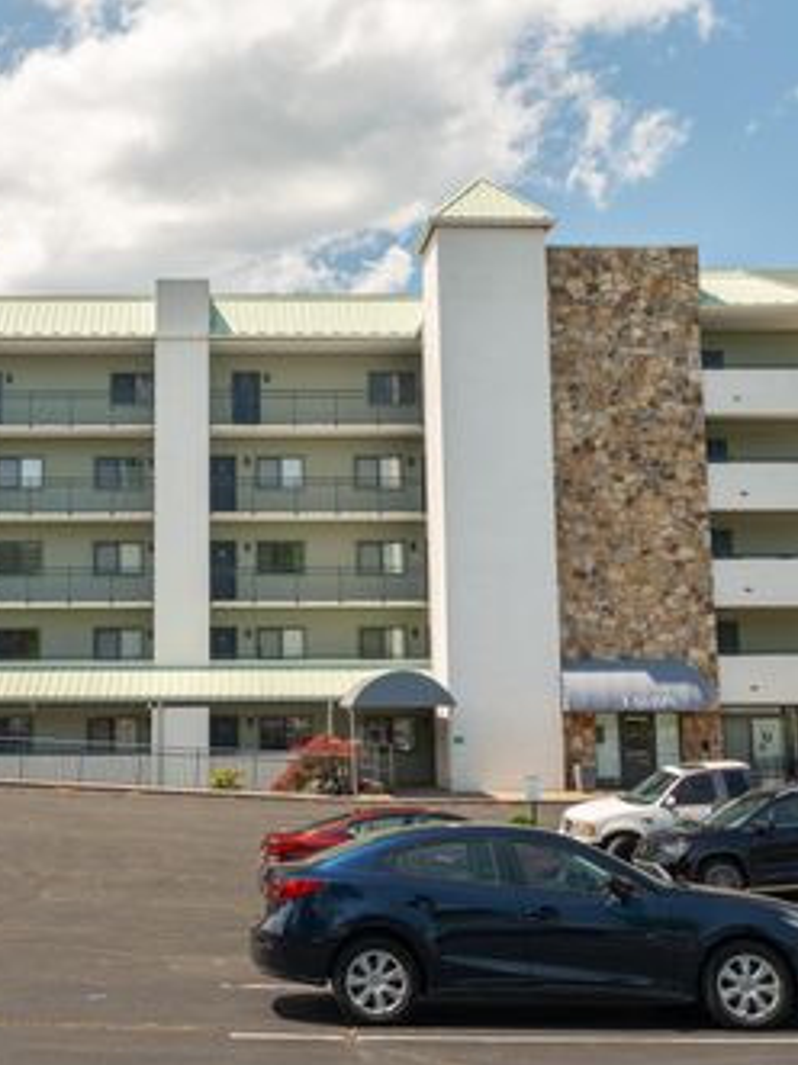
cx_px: 224
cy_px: 519
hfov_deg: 32.4
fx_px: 1353
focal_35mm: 44
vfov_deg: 43.0
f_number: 8
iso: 100
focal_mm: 27
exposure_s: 1/80
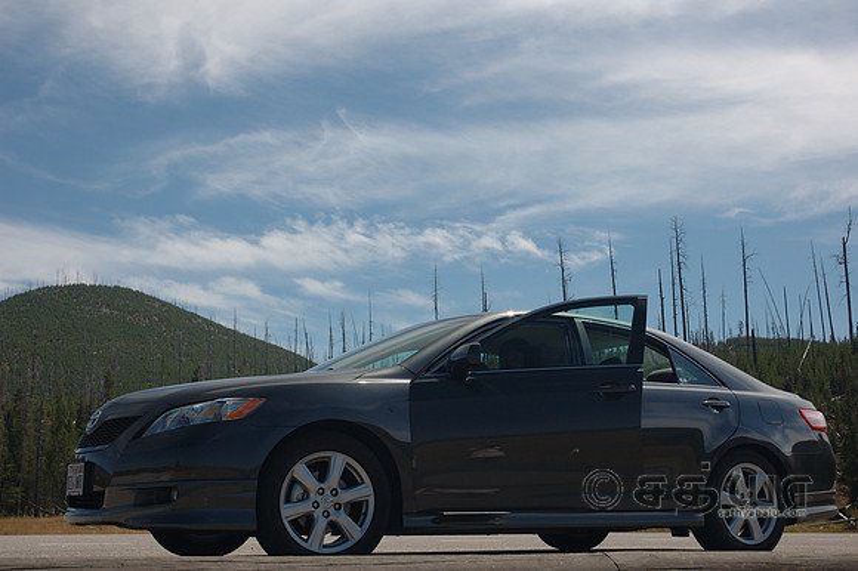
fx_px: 1215
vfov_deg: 26.5
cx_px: 429
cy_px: 286
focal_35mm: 51
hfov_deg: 38.9
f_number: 8
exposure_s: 1/250
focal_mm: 34
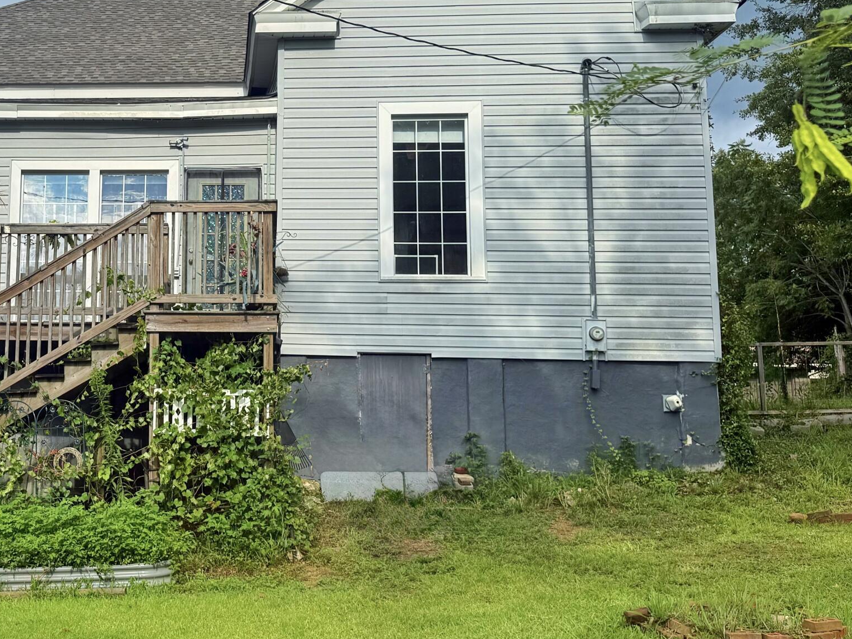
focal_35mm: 47
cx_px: 97
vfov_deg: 30.8
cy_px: 264
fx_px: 1157
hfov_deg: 37.9
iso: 80
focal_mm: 6.76
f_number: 1.78
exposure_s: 1/3584
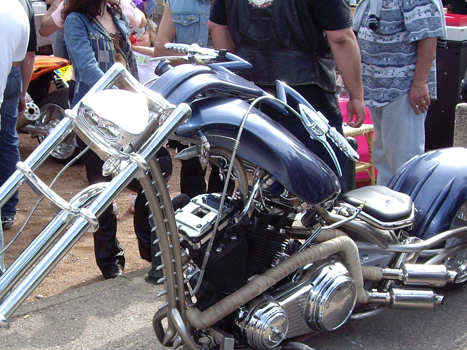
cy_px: 221
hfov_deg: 27.0
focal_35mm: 71
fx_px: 958
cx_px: 117
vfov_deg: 20.7
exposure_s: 1/250
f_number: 4.3
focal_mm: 6.2
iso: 100
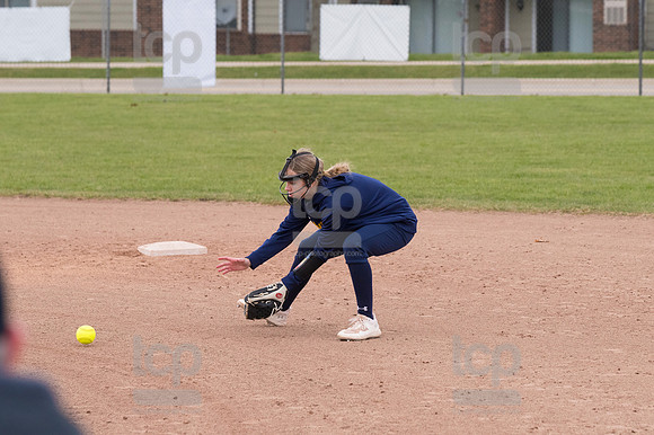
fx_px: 3940
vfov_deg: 6.3
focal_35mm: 217
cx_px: 327
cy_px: 218
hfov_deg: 9.5
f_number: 5.6
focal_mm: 145
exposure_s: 1/1600
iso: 640
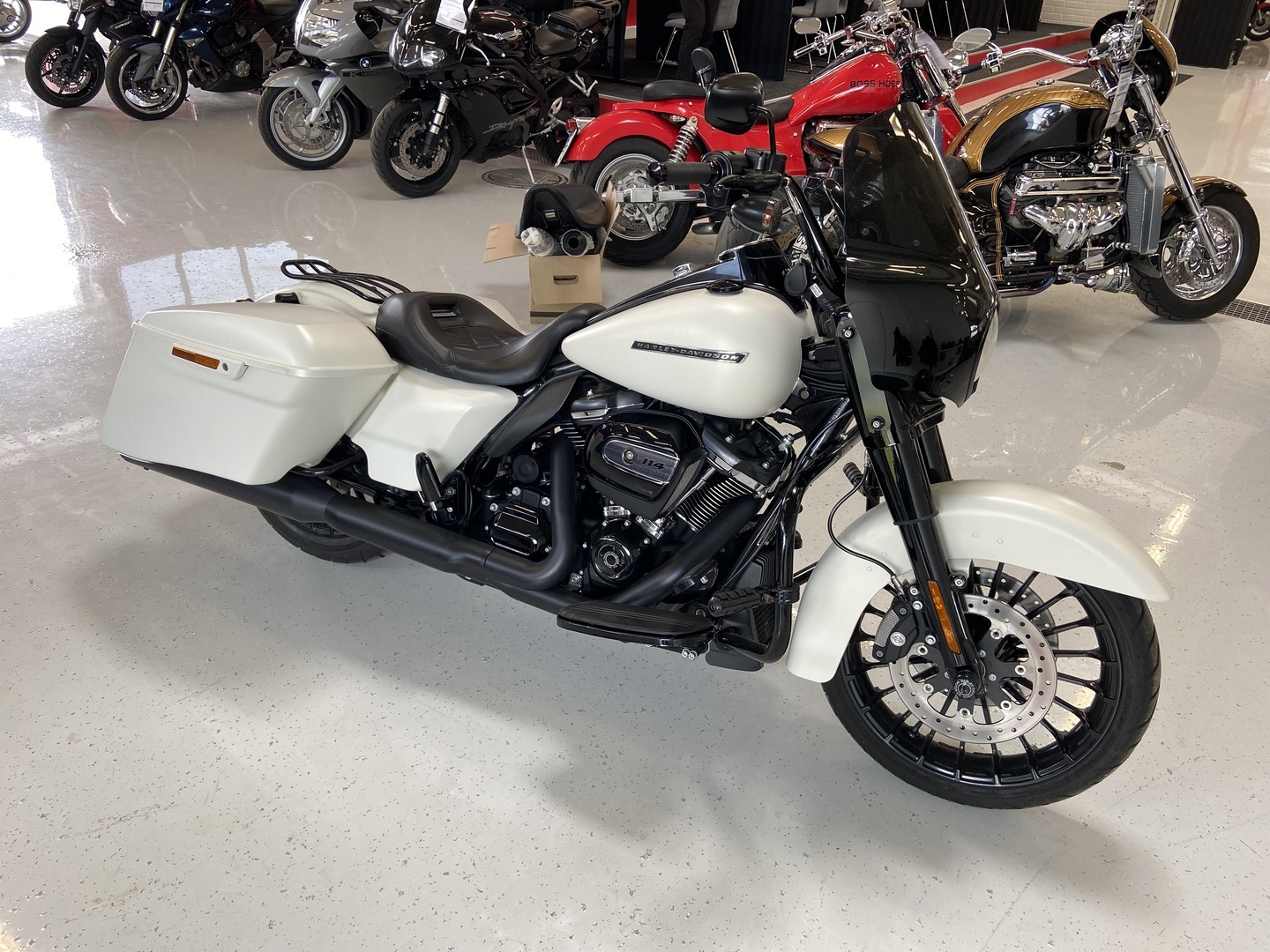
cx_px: 635
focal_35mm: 26
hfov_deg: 67.3
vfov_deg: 53.1
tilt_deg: -30.7
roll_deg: -2.6
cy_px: 476
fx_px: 954
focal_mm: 4.25
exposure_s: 1/100
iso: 50
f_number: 1.8
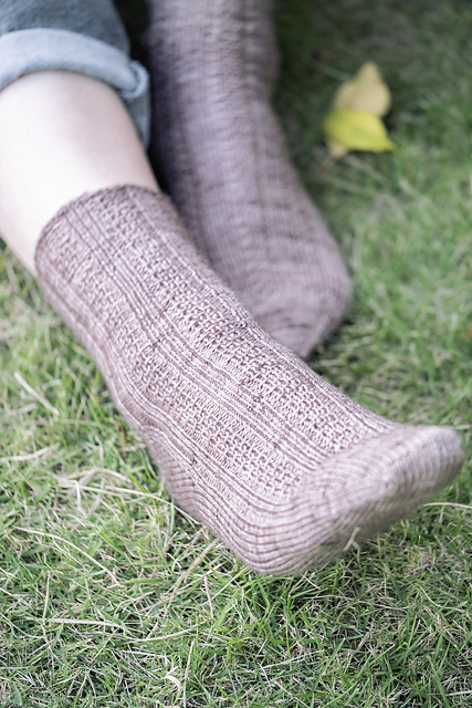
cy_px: 354
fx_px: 2359
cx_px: 236
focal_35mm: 120
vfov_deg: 17.1
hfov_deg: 11.4
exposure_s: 1/180
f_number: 2.8
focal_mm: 80
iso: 500
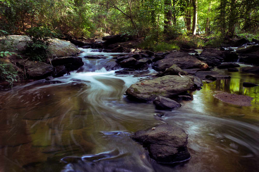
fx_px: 237
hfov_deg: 57.3
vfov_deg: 39.9
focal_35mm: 33
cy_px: 86
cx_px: 130
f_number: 11
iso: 200
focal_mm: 22
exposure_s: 1.6
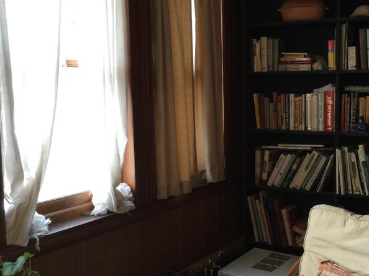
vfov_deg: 29.1
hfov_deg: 37.8
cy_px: 149
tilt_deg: -8.0
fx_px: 533
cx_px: 242
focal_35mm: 50
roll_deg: +0.5
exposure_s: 1/30
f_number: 2.2
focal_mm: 4.15
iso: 40
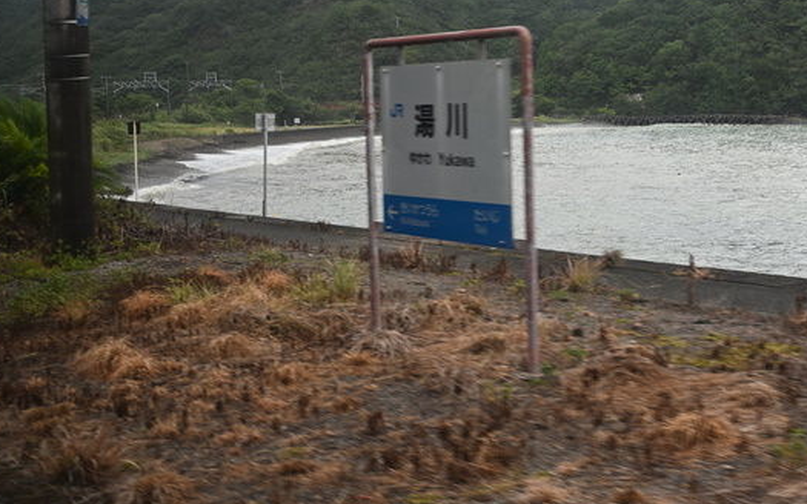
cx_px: 603
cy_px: 139
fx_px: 1253
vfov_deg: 22.6
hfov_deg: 34.9
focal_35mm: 57
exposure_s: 1/250
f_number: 5.6
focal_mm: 24
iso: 180
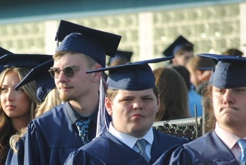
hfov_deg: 3.9
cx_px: 17
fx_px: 3650
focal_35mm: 533
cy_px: 175
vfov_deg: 2.6
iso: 280
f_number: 5.3
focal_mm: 165
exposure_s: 1/500
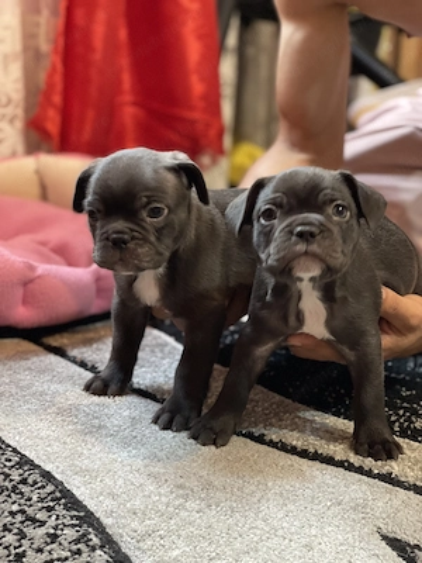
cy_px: 282
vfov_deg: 30.3
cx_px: 211
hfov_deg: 22.9
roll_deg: -2.5
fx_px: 1040
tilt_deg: -13.2
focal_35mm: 64
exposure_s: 1/14
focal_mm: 7.5
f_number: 2.2
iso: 400
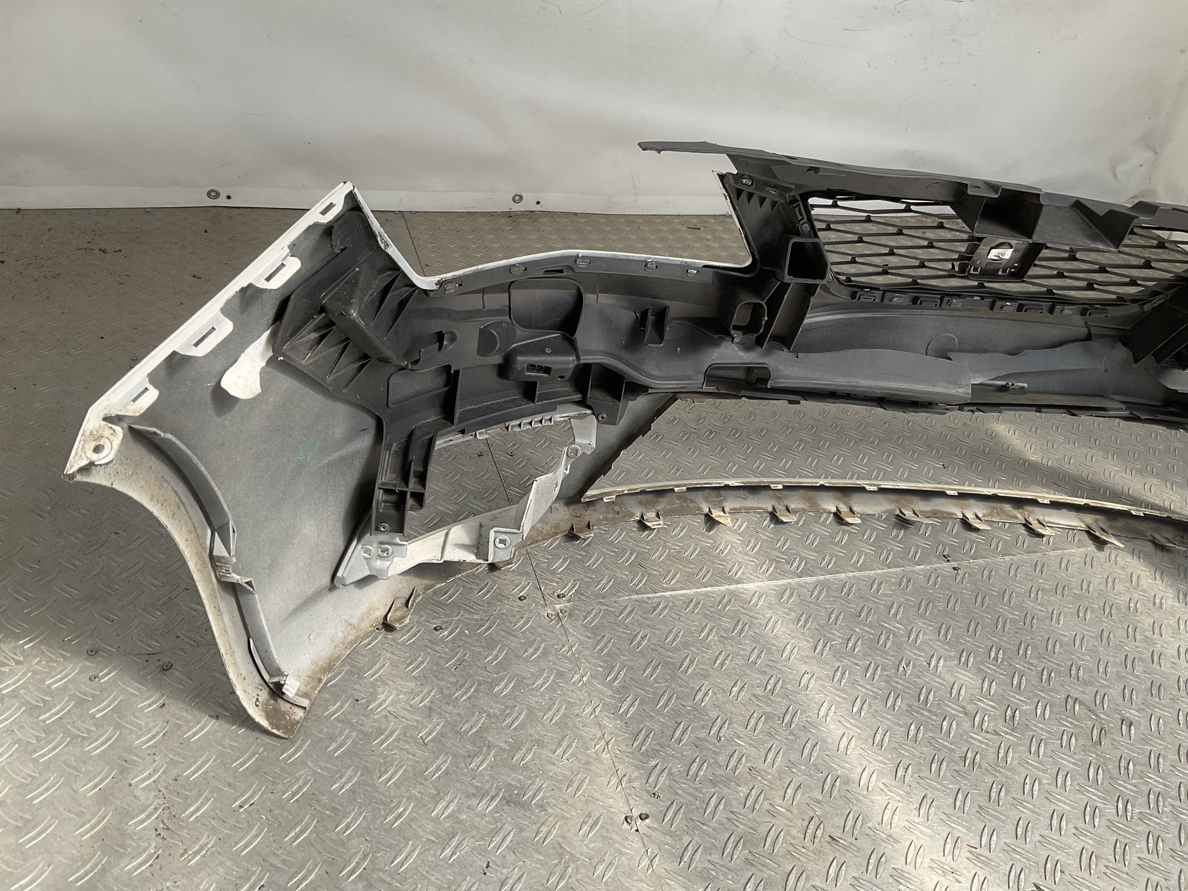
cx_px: 594
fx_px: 995
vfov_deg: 48.2
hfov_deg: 61.7
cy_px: 446
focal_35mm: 29
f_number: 1.8
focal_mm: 3
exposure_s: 1/465
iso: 16
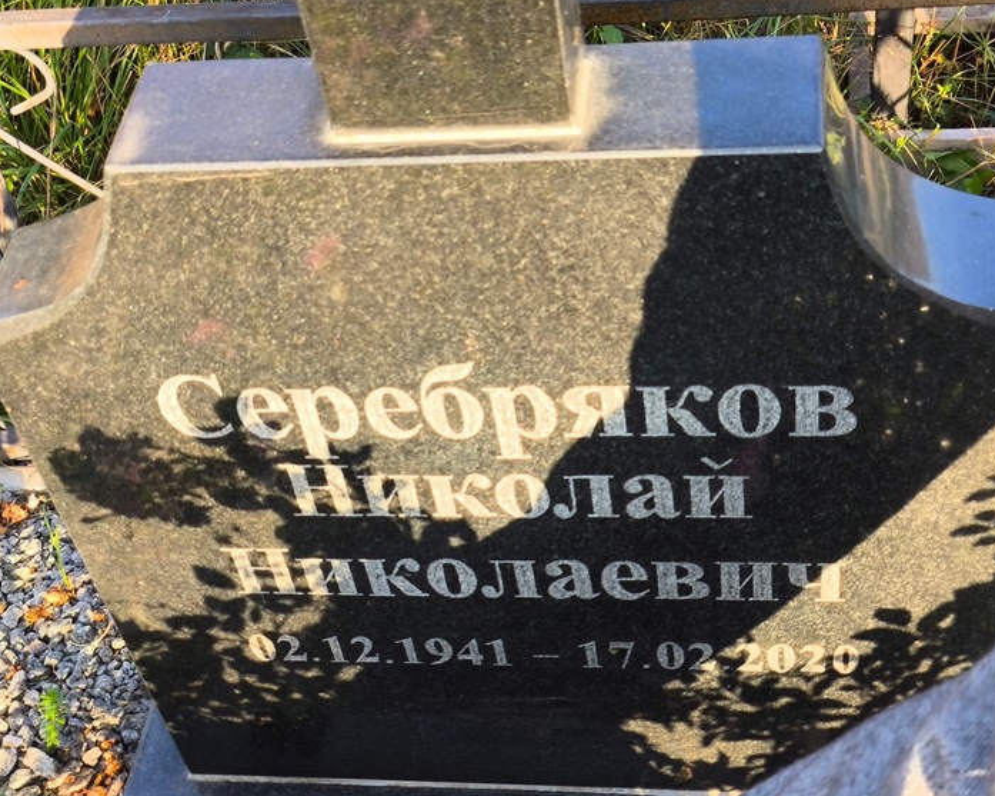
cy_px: 403
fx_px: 1648
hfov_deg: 33.6
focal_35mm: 56
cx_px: 523
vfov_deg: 27.1
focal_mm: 4.71
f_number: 1.7
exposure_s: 1/268
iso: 50
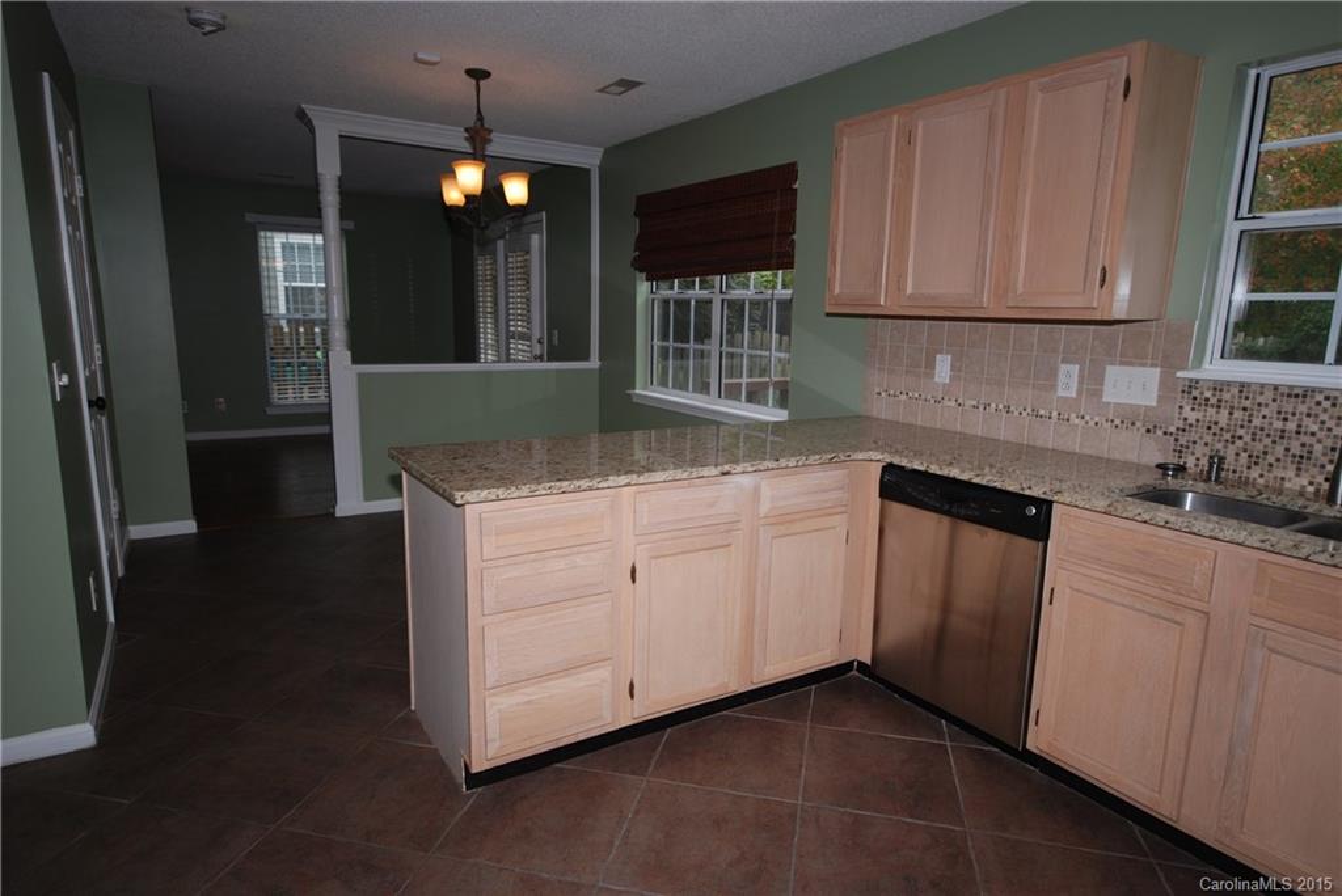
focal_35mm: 21
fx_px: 783
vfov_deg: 59.6
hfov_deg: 81.2
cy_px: 448
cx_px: 671
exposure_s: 1/60
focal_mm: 14
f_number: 5
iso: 100
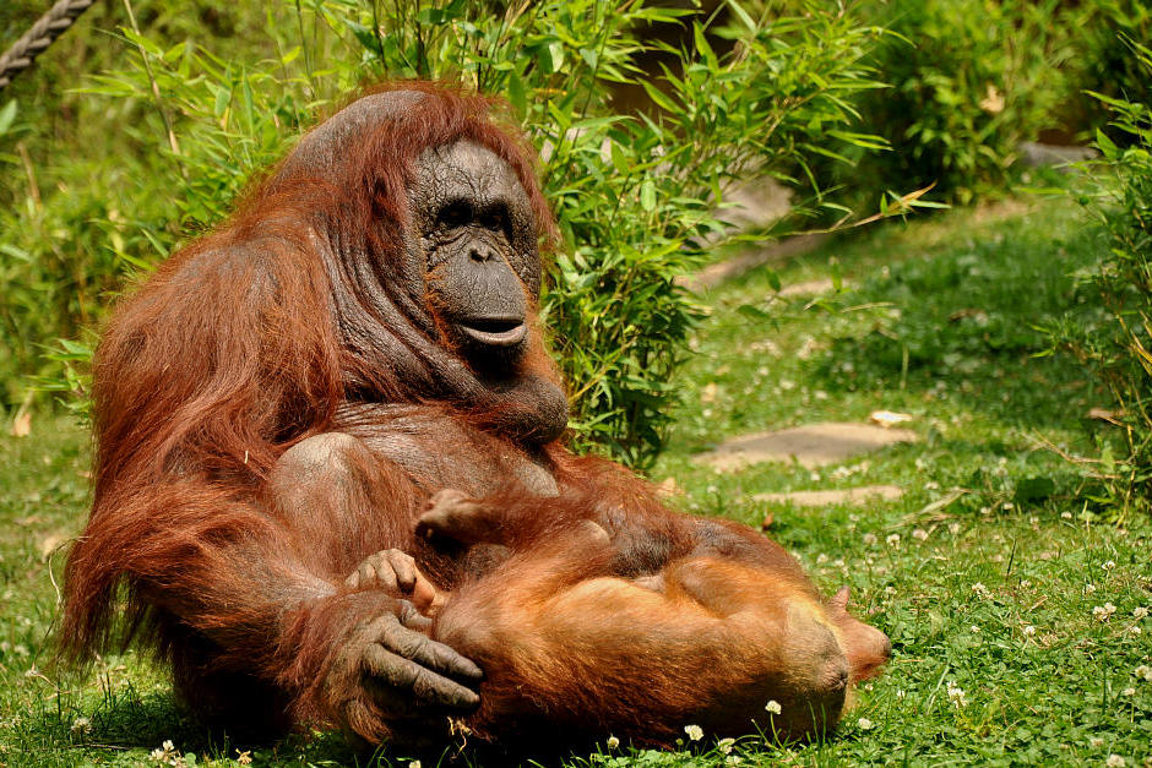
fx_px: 5040
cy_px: 384
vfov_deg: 8.7
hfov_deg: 13.0
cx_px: 576
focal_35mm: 158
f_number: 5.6
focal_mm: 105
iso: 200
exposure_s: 1/250
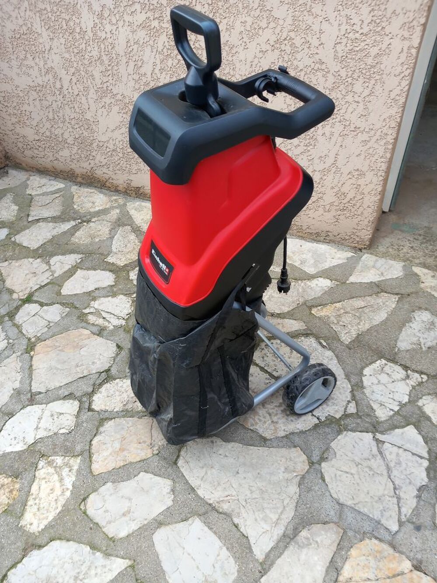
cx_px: 218
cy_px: 292
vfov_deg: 65.3
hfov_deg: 51.4
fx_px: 454
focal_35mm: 27
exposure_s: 1/50
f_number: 1.8
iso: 20
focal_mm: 4
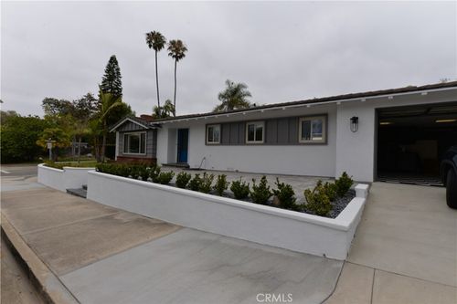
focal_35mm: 17
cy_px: 152
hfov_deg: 93.3
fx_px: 216
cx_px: 228
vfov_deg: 70.4
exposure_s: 1/800
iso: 400
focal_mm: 17
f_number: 14
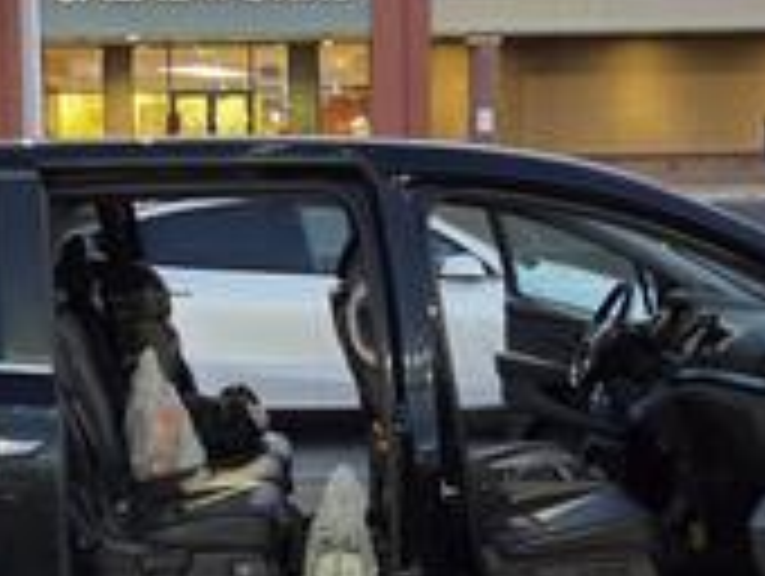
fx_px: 1505
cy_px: 324
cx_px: 284
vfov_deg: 21.7
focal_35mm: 68
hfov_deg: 28.4
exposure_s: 1/120
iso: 1000
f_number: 1.8
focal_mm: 5.4
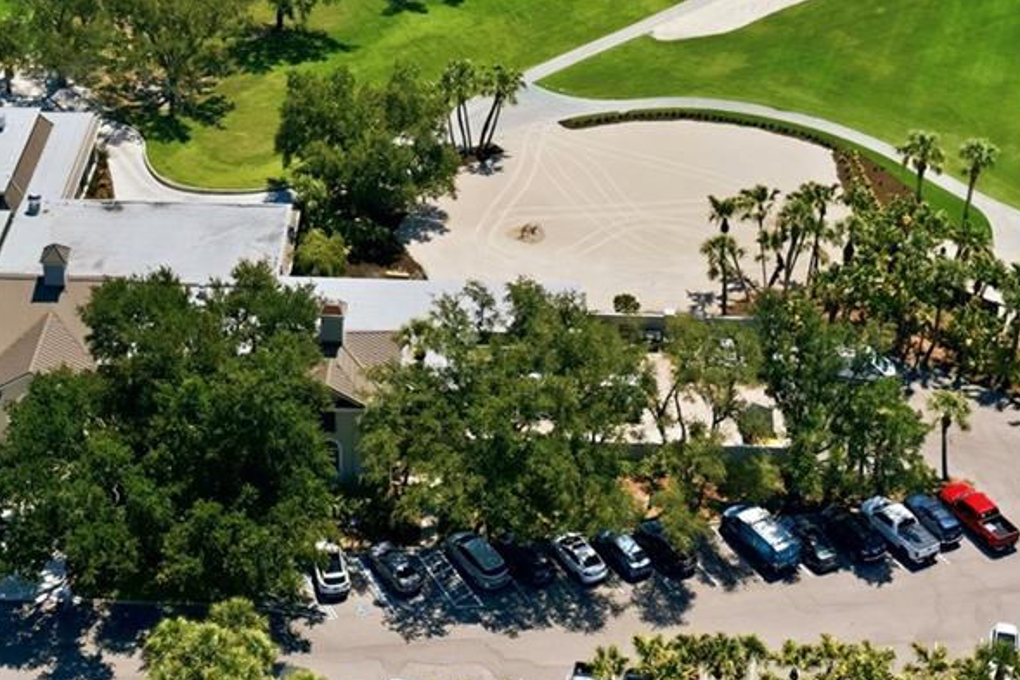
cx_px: 379
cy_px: -189
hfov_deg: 26.6
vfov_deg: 17.0
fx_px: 2154
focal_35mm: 76
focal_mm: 14.4
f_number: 2.8
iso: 200
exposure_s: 1/5000
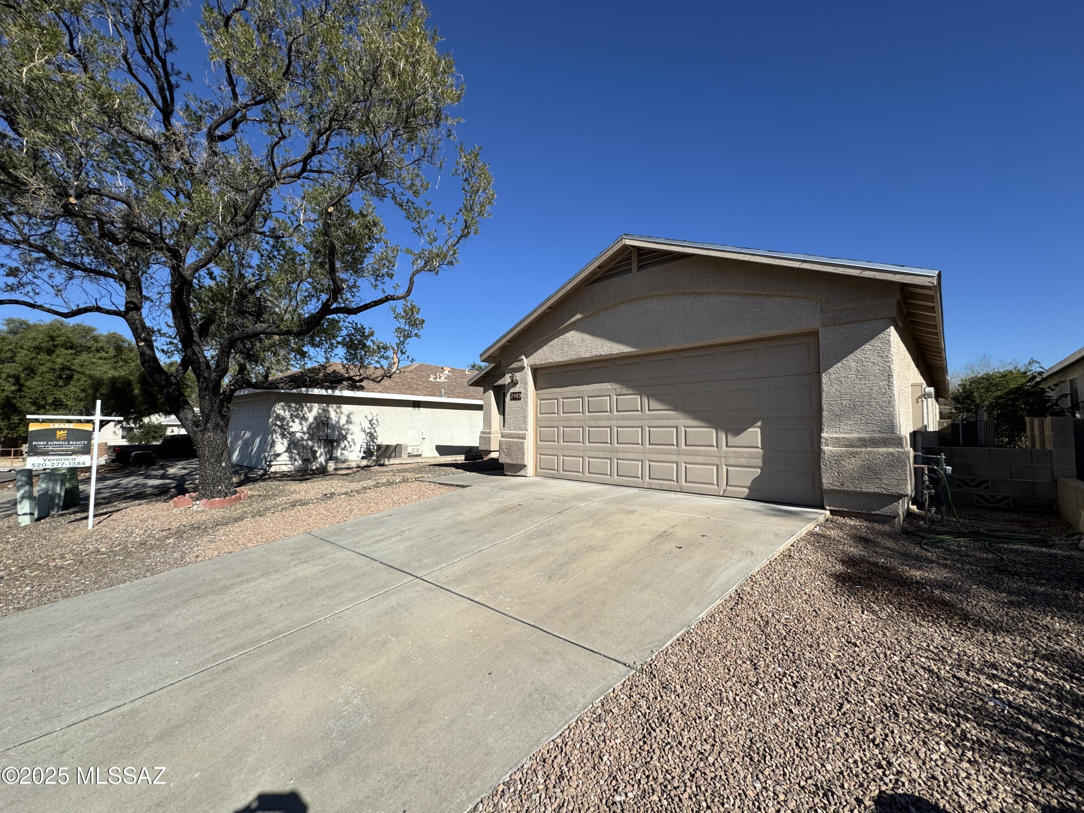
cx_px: 542
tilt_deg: +2.8
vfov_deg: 85.7
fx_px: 438
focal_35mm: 14
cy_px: 406
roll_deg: -0.4
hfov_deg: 102.1
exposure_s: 1/2415
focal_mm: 2.22
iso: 50
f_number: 2.2
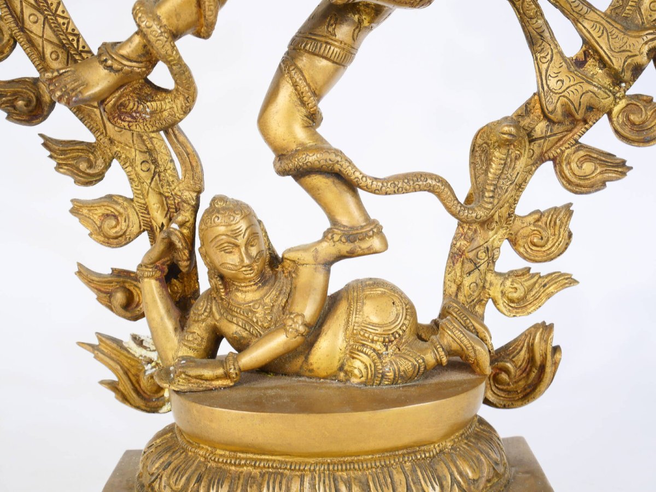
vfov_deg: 26.1
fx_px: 1061
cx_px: 328
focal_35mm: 56
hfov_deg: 34.3
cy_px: 246
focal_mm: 28
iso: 200
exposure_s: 1/125
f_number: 6.3
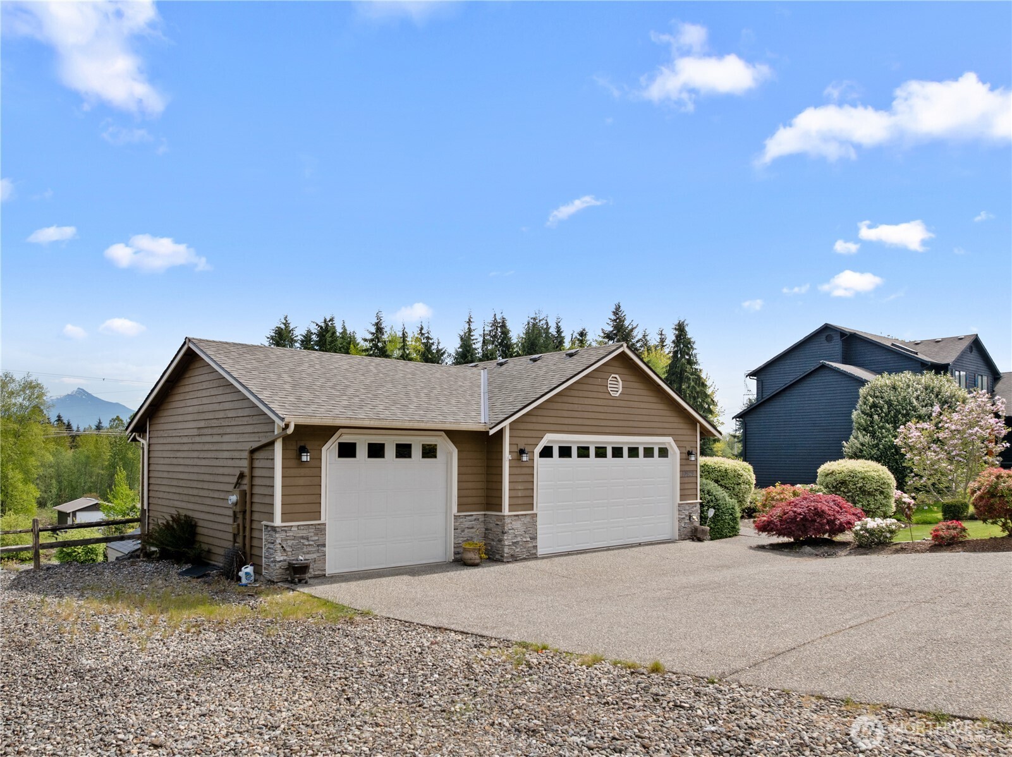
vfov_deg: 56.7
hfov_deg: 71.6
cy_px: 378
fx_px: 701
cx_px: 506
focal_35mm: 24
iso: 160
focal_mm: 12.29
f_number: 2.8
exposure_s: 1/2000
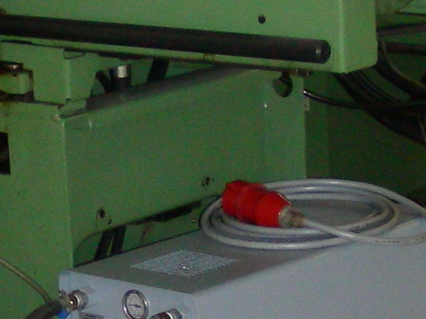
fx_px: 2253
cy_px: 106
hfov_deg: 10.8
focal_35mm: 183
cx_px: 372
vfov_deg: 8.1
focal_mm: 6.3
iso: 200
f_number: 3.5
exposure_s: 1/60.1
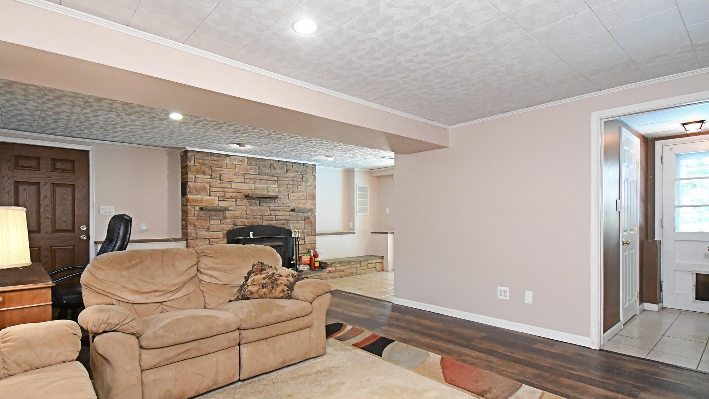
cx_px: 329
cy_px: 221
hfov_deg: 92.5
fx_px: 338
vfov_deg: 60.9
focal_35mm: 18
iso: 5000
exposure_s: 1/200
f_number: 7.1
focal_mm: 10
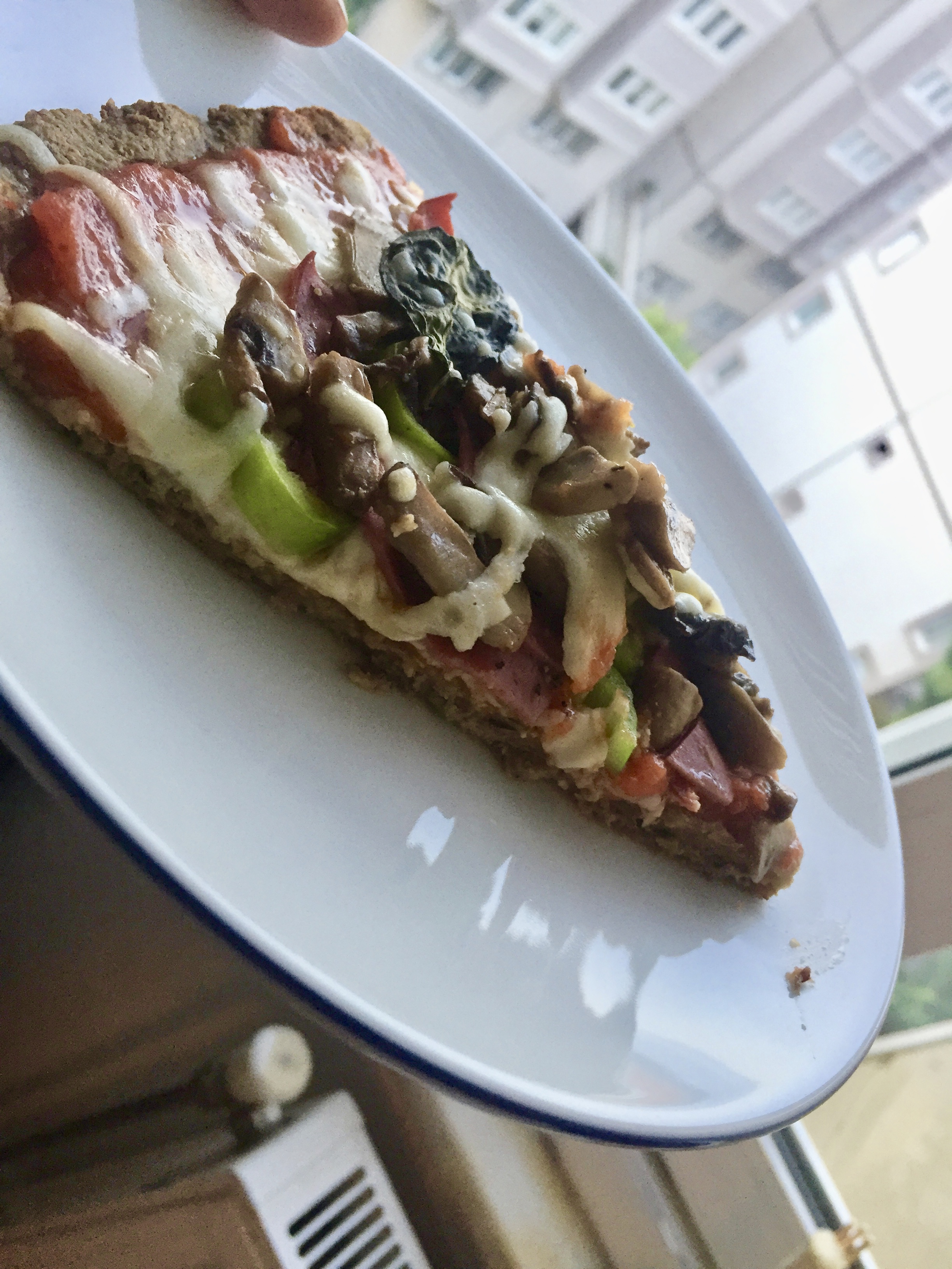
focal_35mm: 29
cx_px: 476
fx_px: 1063
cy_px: 634
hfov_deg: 48.2
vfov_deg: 61.7
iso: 64
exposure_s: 1/33
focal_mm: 4.15
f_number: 2.2
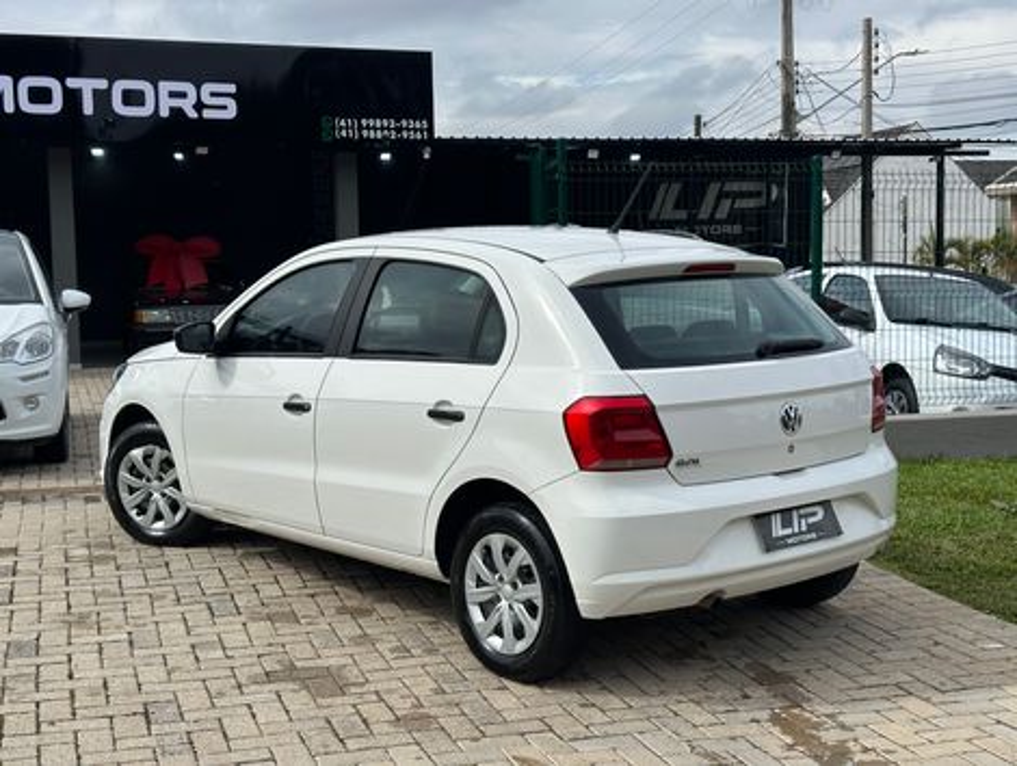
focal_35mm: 48
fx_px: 1412
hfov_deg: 39.6
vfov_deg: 30.3
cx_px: 508
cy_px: 383
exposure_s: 1/4566
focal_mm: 6.86
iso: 64
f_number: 1.78
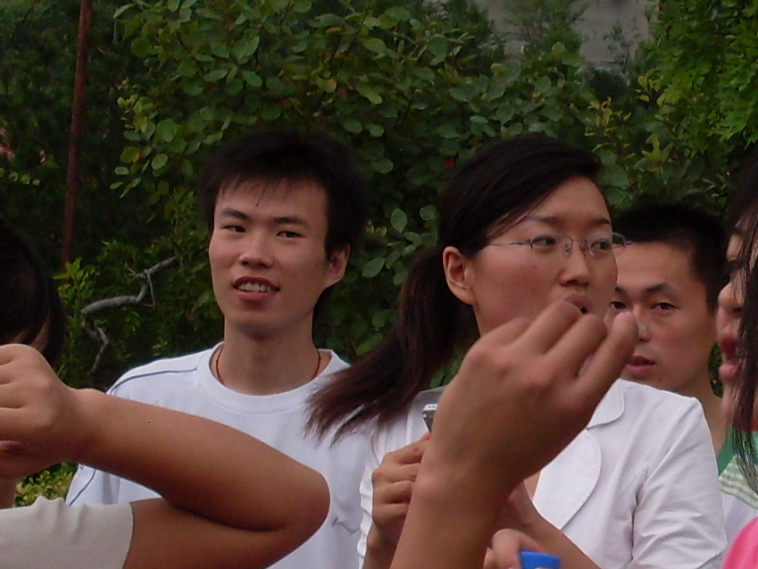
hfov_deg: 16.7
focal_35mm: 116
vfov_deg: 12.7
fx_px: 2540
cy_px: 447
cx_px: 720
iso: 80
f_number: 2.8
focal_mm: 6.3
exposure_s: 1/180
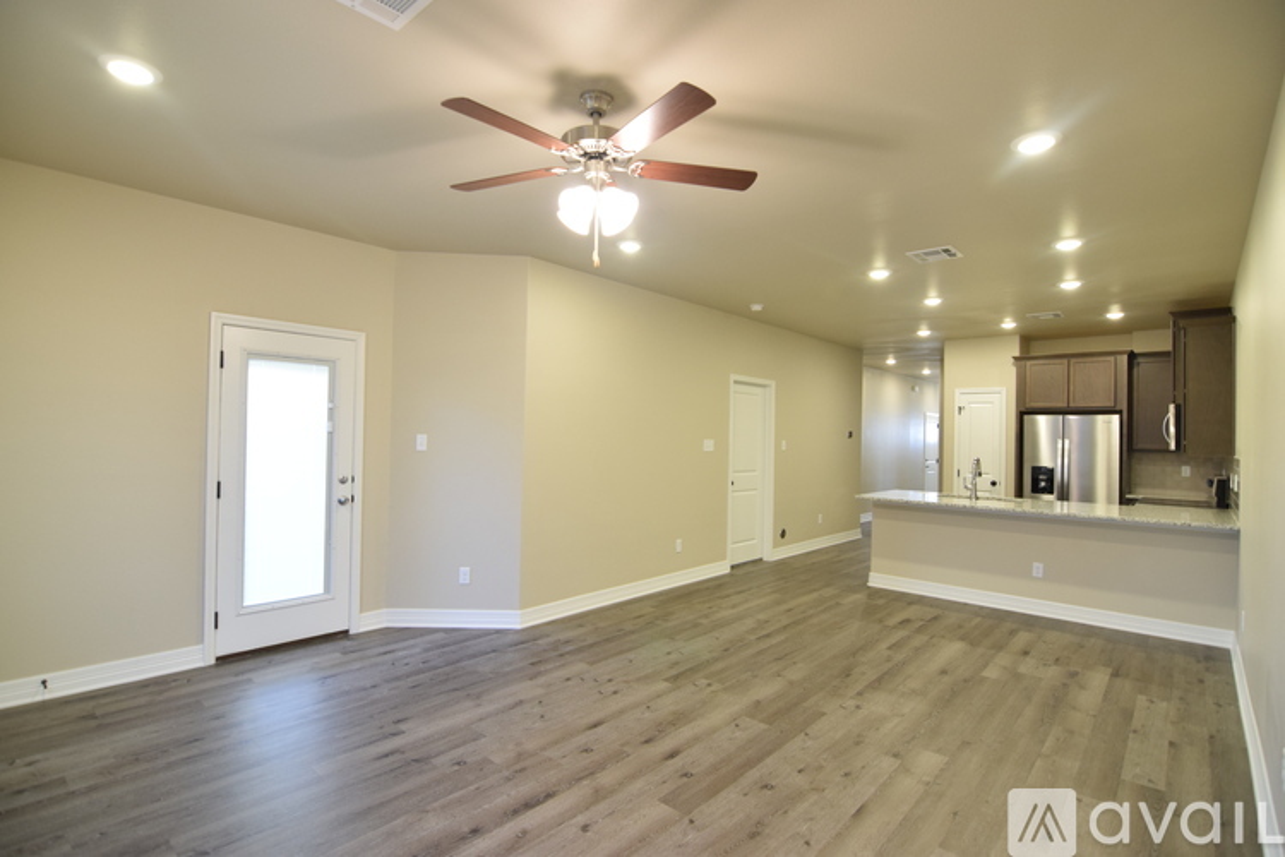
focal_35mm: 16
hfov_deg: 95.0
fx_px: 589
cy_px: 428
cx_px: 642
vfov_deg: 72.1
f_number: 4
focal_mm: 11
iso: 800
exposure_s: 1/60
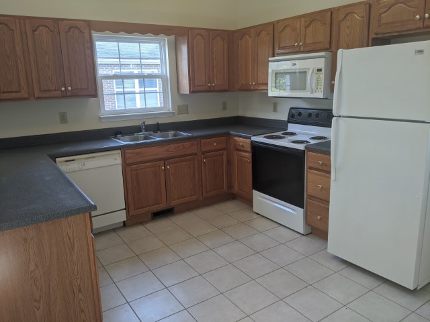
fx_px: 335
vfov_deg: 51.4
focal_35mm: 27
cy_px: 161
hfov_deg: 65.3
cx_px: 215
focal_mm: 4.44
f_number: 1.8
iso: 54
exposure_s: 1/59.9
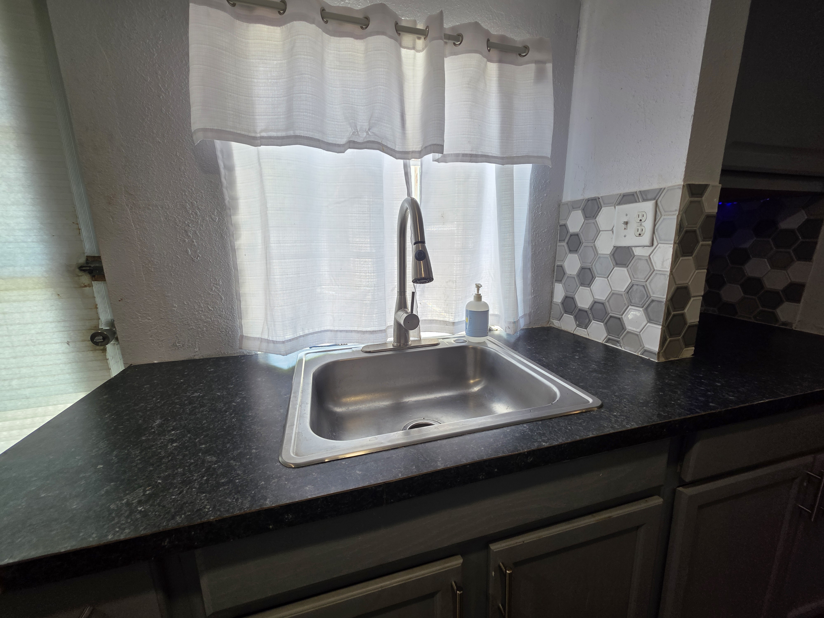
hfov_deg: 106.2
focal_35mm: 13
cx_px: 412
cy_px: 309
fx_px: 309
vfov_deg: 89.9
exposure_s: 1/120
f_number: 1.9
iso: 32
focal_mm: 2.2
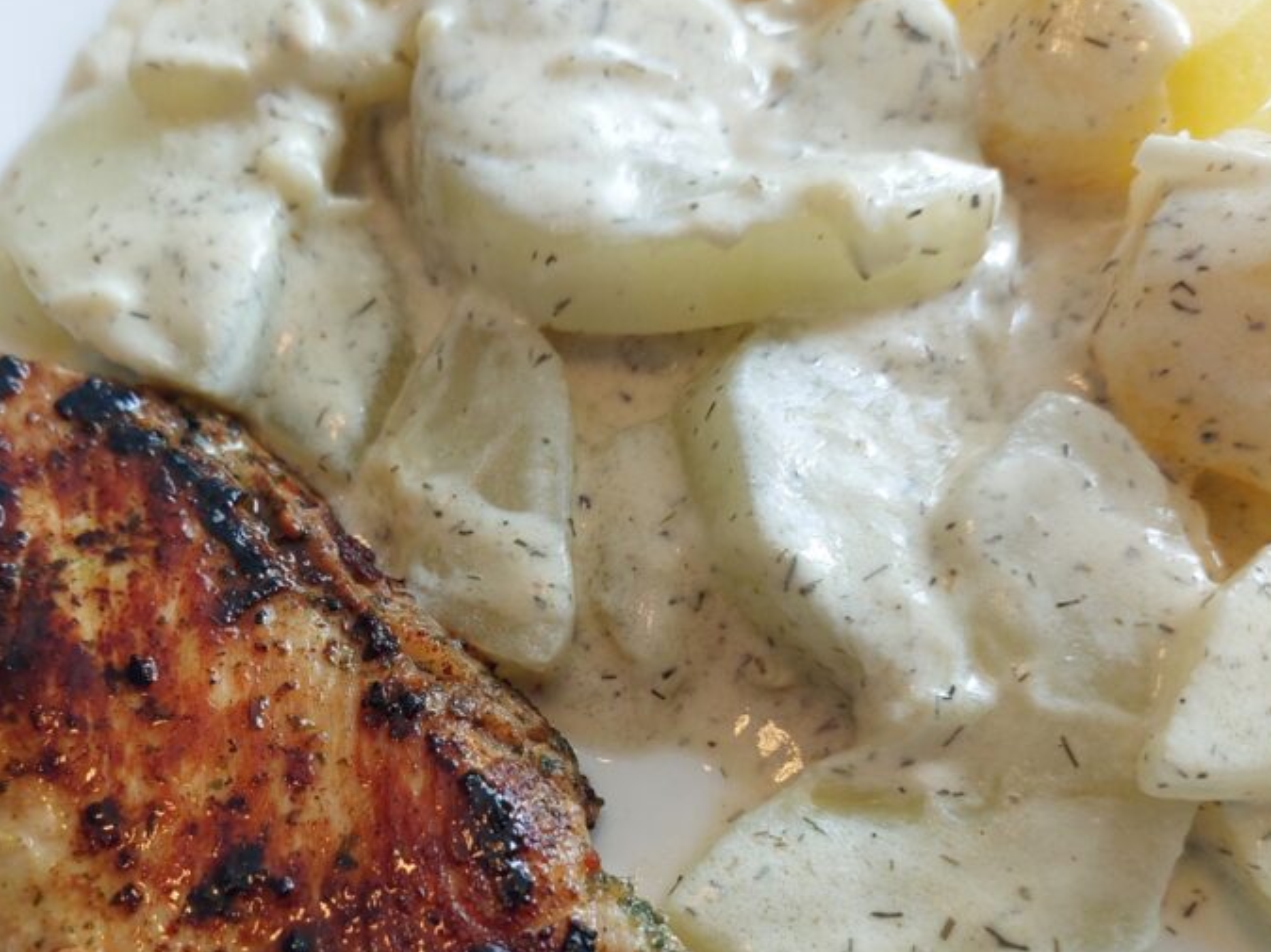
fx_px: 1395
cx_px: 451
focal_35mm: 38
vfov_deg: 37.0
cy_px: 684
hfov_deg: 48.4
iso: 160
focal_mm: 5.23
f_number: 1.8
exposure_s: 1/50
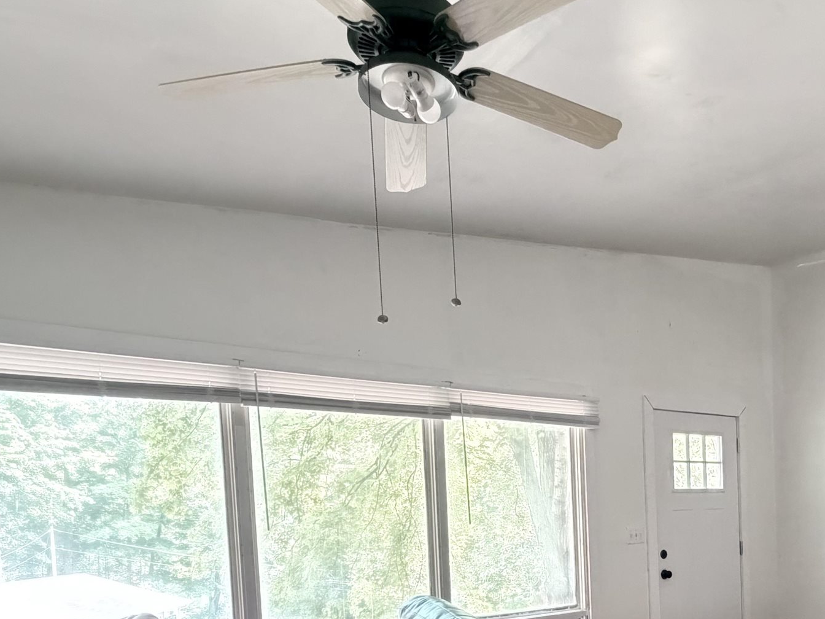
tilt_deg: -4.4
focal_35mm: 32
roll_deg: +2.9
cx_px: 600
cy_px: 576
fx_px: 763
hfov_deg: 54.6
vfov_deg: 40.3
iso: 1250
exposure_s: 1/60
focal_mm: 2.22
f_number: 2.2
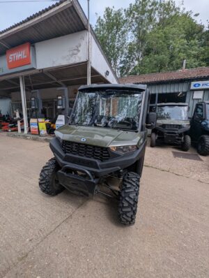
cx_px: 104
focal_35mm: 13
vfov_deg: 106.1
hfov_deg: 90.1
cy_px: 139
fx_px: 104
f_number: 2.2
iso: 44
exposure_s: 1/1272
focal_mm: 1.95
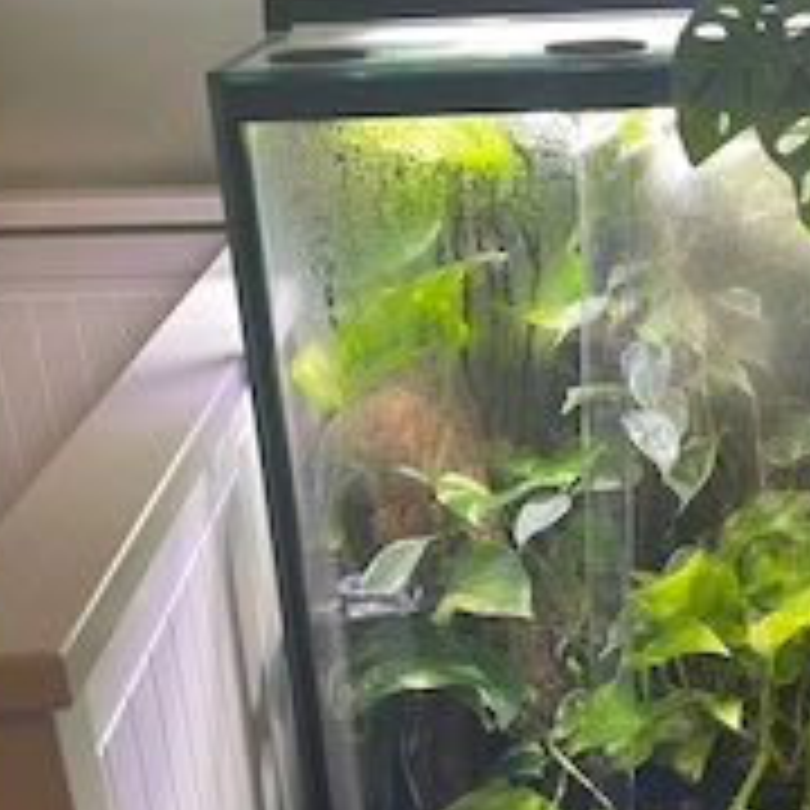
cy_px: 576
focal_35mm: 51
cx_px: 536
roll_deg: +2.2
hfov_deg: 33.1
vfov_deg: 32.9
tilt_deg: -25.8
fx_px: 1350
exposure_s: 1/50
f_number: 1.6
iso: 100
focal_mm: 4.2
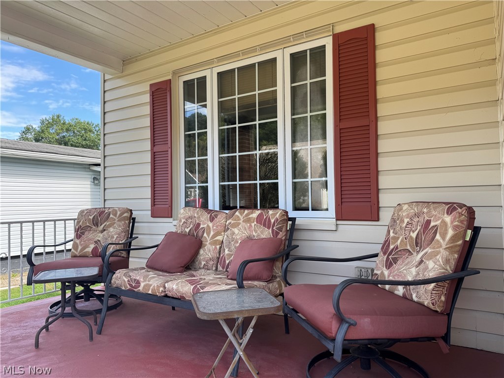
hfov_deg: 71.6
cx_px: 252
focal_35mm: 24
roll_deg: +0.6
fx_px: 349
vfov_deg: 56.8
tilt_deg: +0.4
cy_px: 189
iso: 80
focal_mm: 6.76
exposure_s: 1/535
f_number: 1.78
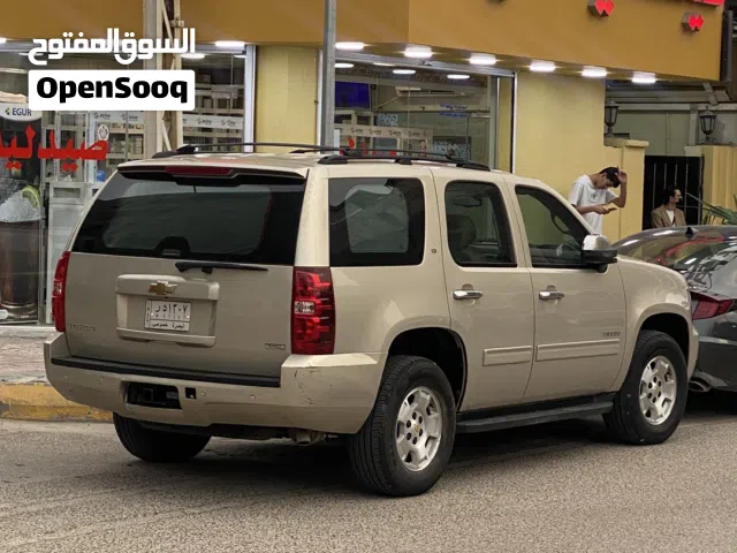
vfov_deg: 28.0
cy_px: 276
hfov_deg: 36.8
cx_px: 368
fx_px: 1107
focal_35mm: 52
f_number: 2
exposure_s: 1/122
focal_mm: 6
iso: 32
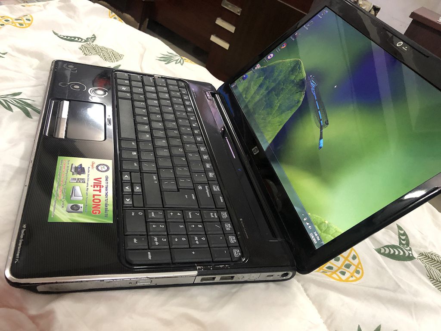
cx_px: 220
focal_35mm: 28
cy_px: 166
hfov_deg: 63.4
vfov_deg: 49.7
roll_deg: -21.5
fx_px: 357
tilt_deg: -35.4
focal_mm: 4
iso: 100
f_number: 1.8
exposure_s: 1/14
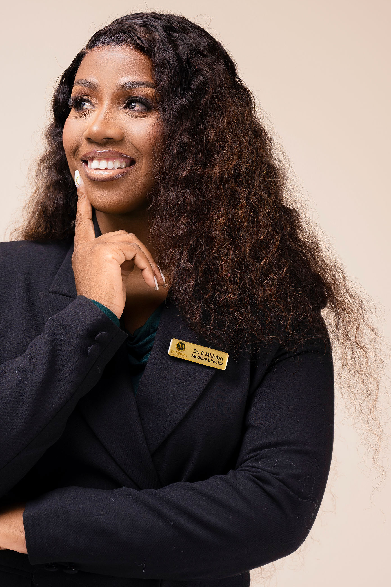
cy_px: 260
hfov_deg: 11.3
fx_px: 1972
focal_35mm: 121
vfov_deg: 16.9
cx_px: 90
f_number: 4
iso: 100
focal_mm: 70
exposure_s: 1/200
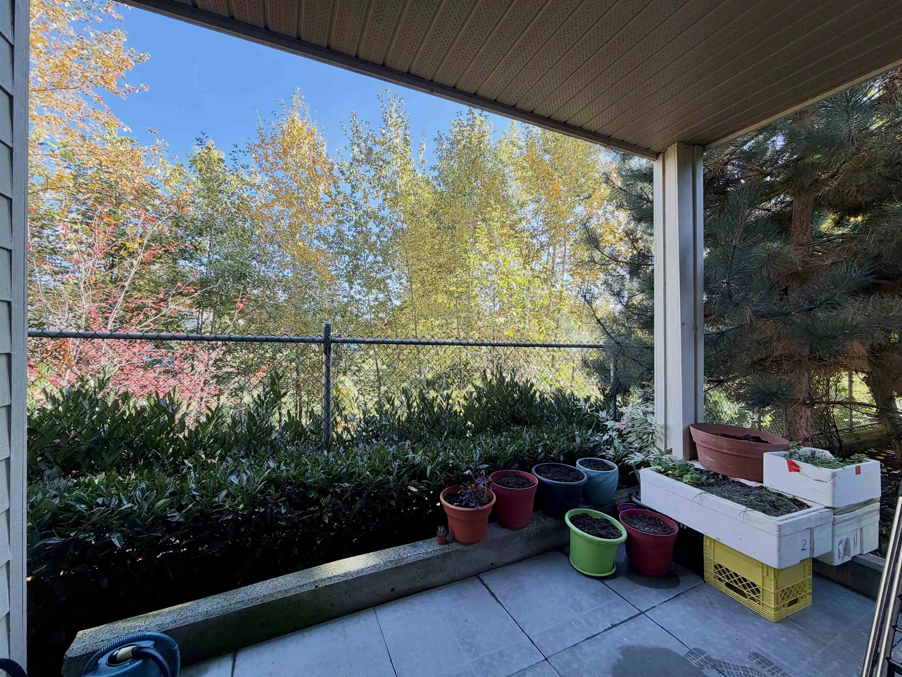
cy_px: 338
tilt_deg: +0.4
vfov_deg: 85.7
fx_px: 365
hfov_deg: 102.1
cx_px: 451
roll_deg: -0.7
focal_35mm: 14
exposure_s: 1/171
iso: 40
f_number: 2.2
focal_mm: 2.22
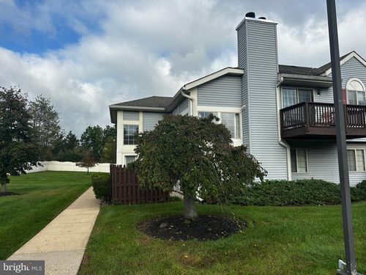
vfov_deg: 56.8
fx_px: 254
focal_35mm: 24
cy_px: 138
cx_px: 183
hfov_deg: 71.6
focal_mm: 6.86
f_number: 1.78
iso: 80
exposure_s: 1/3472
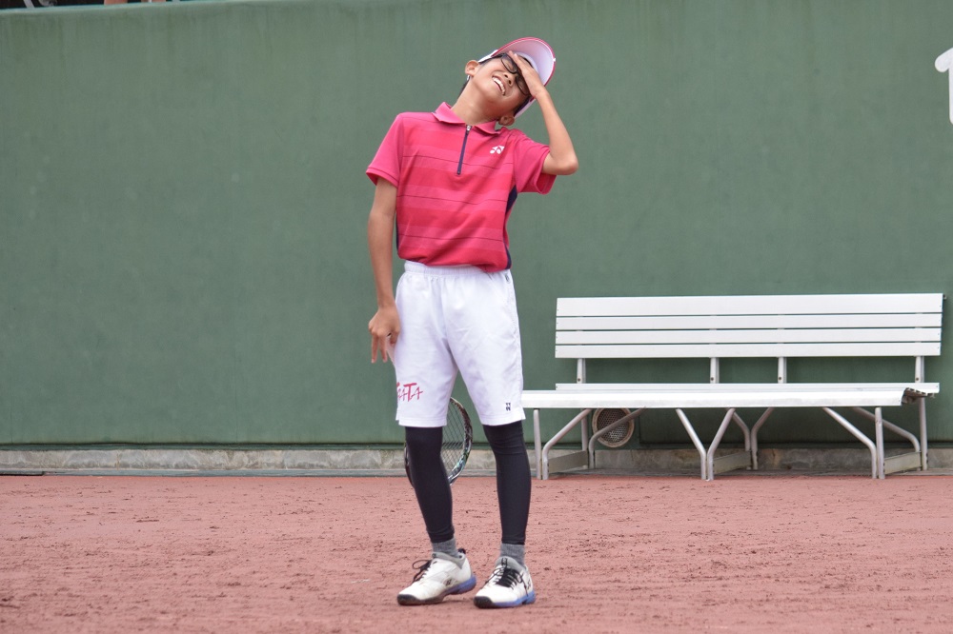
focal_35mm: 138
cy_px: 317
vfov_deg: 9.9
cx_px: 476
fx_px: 3652
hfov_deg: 14.9
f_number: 4.5
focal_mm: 92
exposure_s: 1/1600
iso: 1250
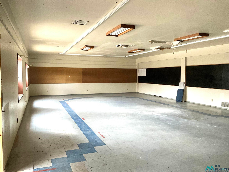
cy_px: 86
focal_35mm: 29
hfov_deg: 61.7
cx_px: 114
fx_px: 192
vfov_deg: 48.2
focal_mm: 3
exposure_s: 1/60
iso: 125
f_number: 1.8
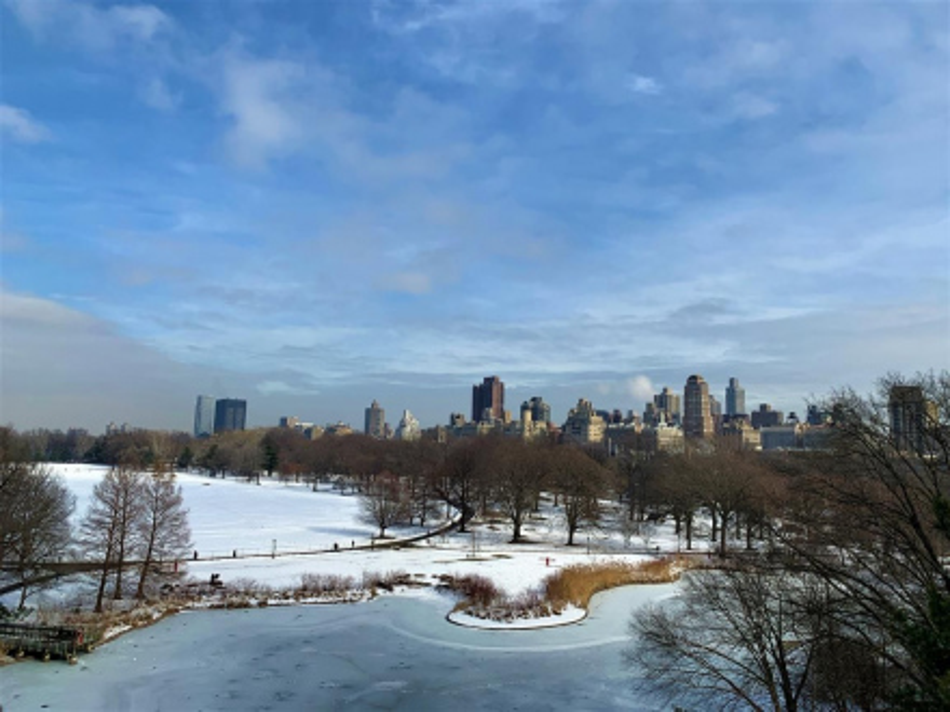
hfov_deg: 67.3
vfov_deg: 53.1
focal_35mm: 26
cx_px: 475
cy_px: 356
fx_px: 714
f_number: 1.8
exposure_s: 1/3937
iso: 25
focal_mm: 4.25
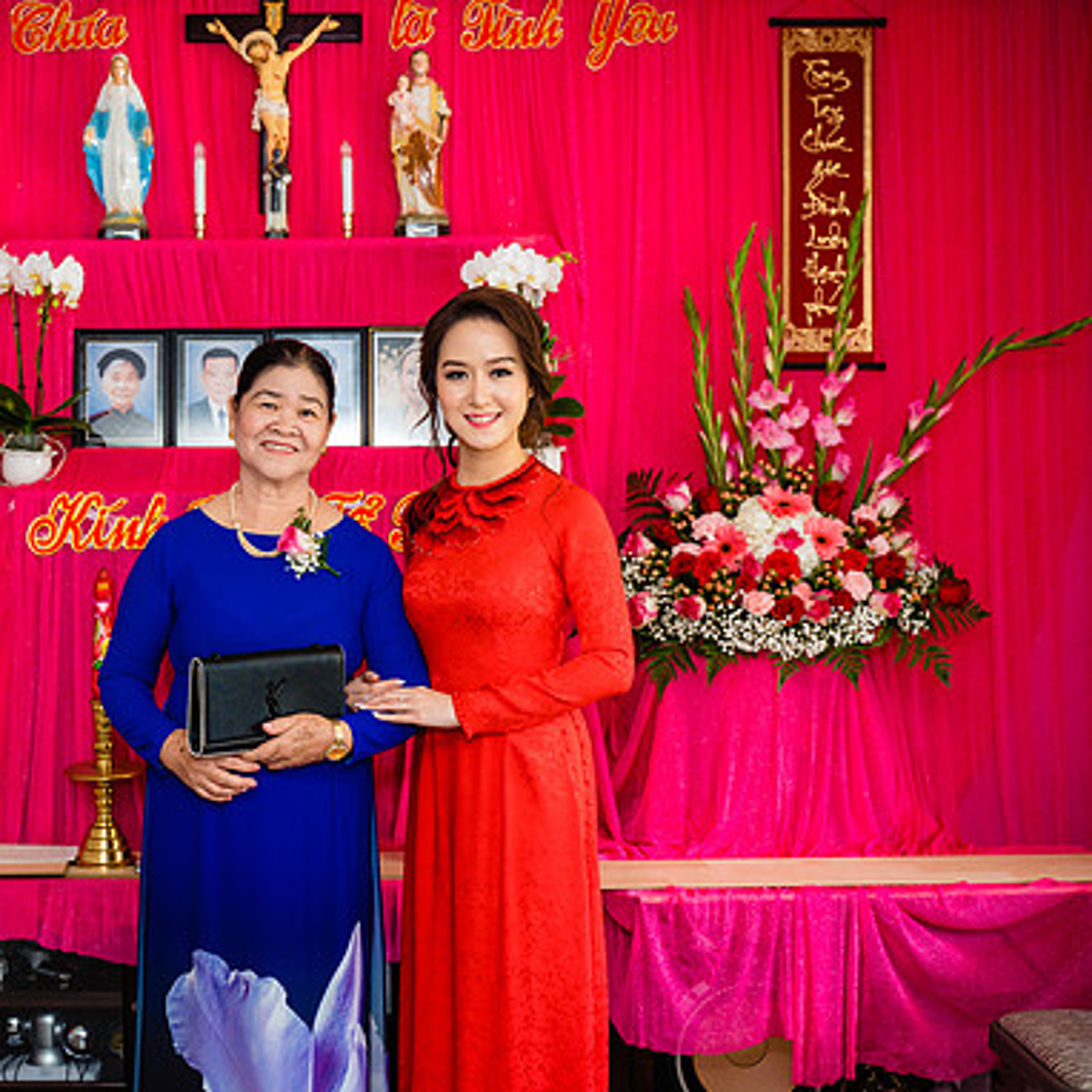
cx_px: 288
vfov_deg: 34.7
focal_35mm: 49
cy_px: 559
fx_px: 1749
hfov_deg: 34.0
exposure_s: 1/160
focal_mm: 36
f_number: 4
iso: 800
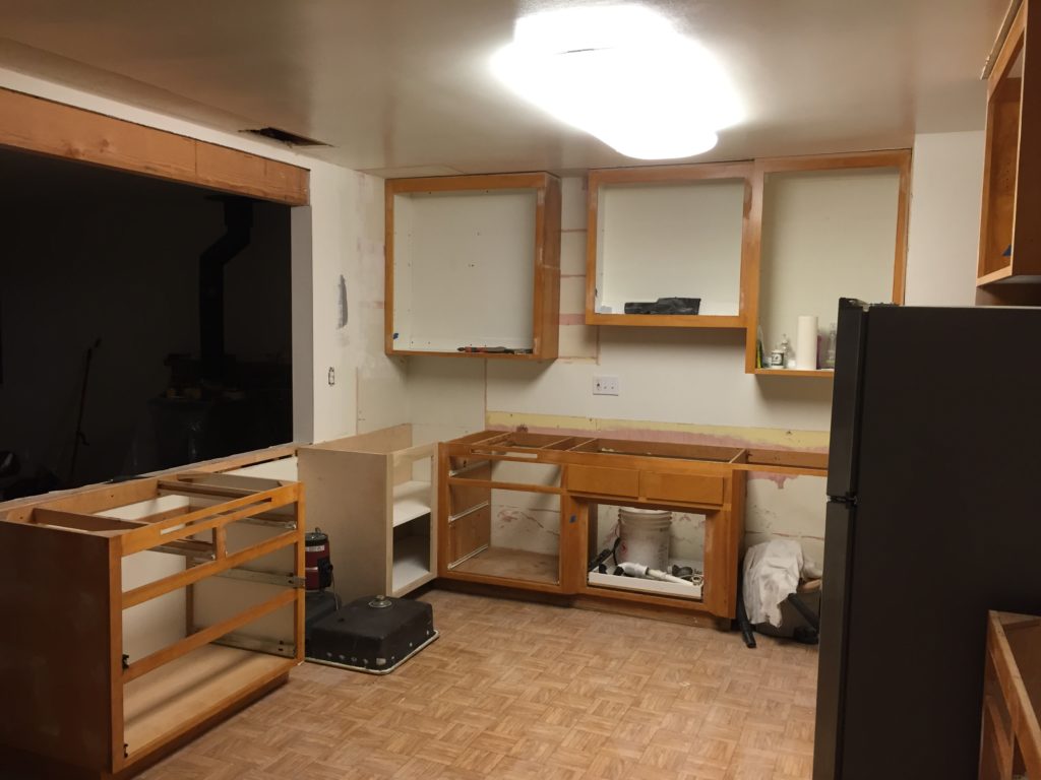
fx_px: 872
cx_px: 520
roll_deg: -1.7
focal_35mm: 29
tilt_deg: -4.1
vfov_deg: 48.2
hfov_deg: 61.7
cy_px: 390
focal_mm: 4.15
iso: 100
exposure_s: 1/30
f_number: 2.2
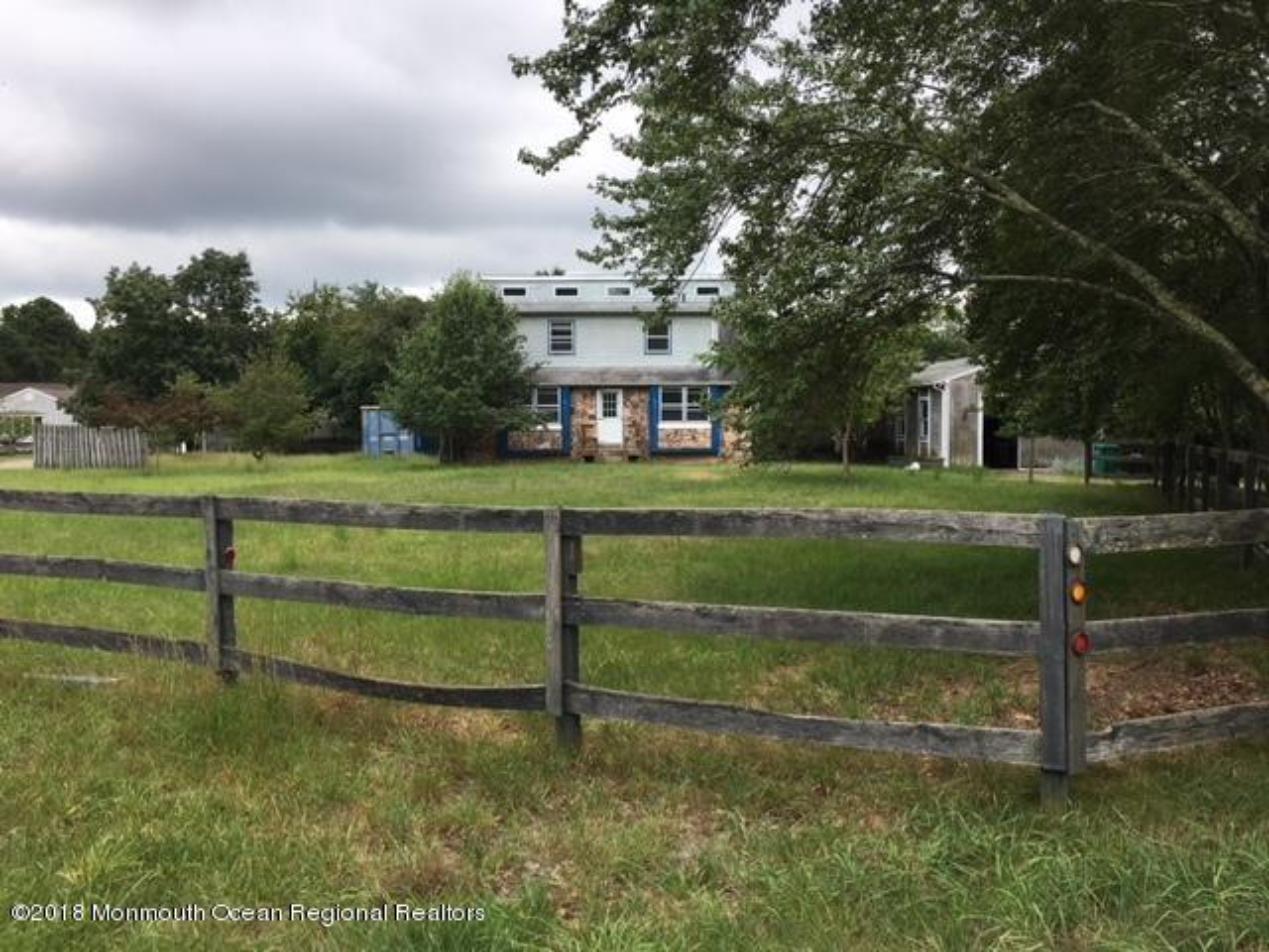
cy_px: 476
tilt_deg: -1.5
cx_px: 634
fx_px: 1063
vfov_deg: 48.2
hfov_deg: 61.7
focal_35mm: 29
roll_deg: +0.9
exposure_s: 1/601
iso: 25
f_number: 2.2
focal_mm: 4.15
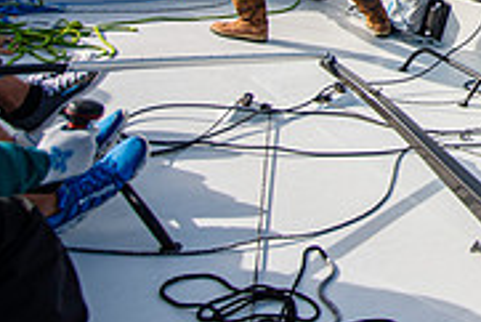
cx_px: 725
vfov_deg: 23.3
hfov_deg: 27.3
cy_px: -118
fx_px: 669
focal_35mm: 50
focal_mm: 15
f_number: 5
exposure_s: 1/1600
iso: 320
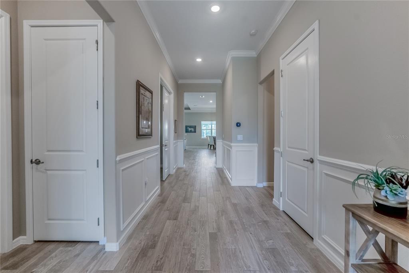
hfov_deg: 104.2
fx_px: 159
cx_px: 204
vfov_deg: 81.2
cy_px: 136
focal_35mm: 14
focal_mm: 14
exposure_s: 1/125
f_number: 6.3
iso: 125
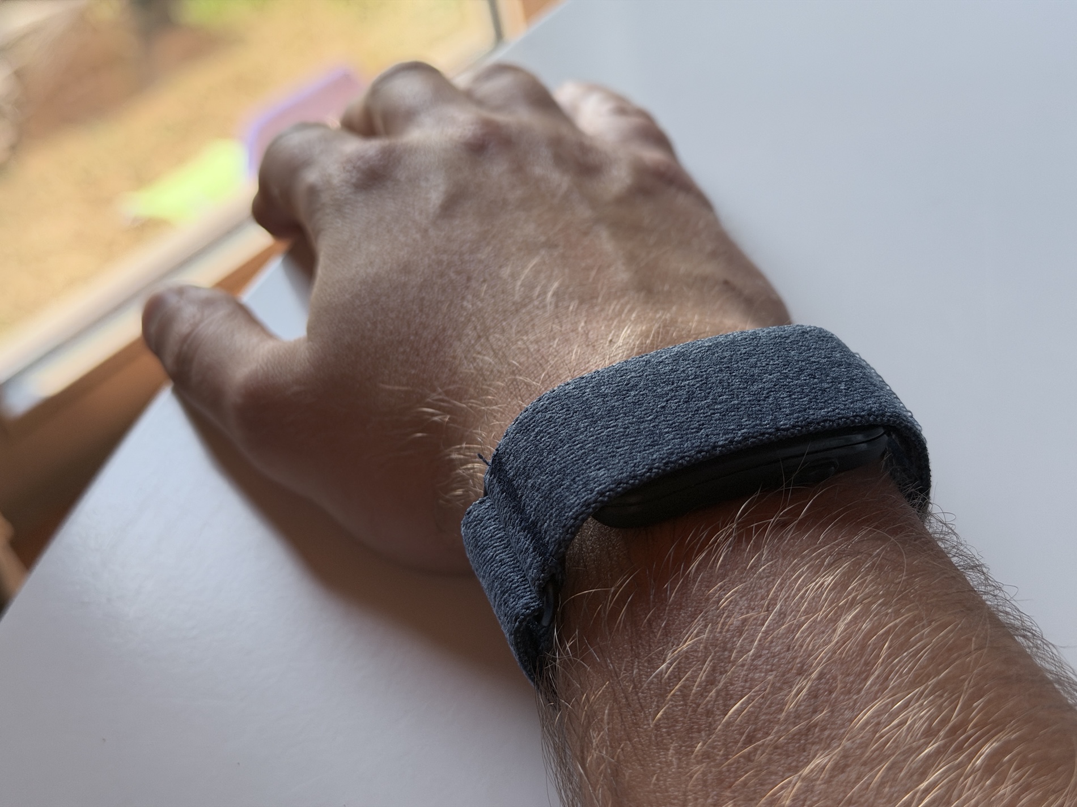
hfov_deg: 39.7
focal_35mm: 48
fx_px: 1493
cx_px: 538
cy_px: 404
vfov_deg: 30.3
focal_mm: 6.76
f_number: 1.78
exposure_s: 1/279
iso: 80
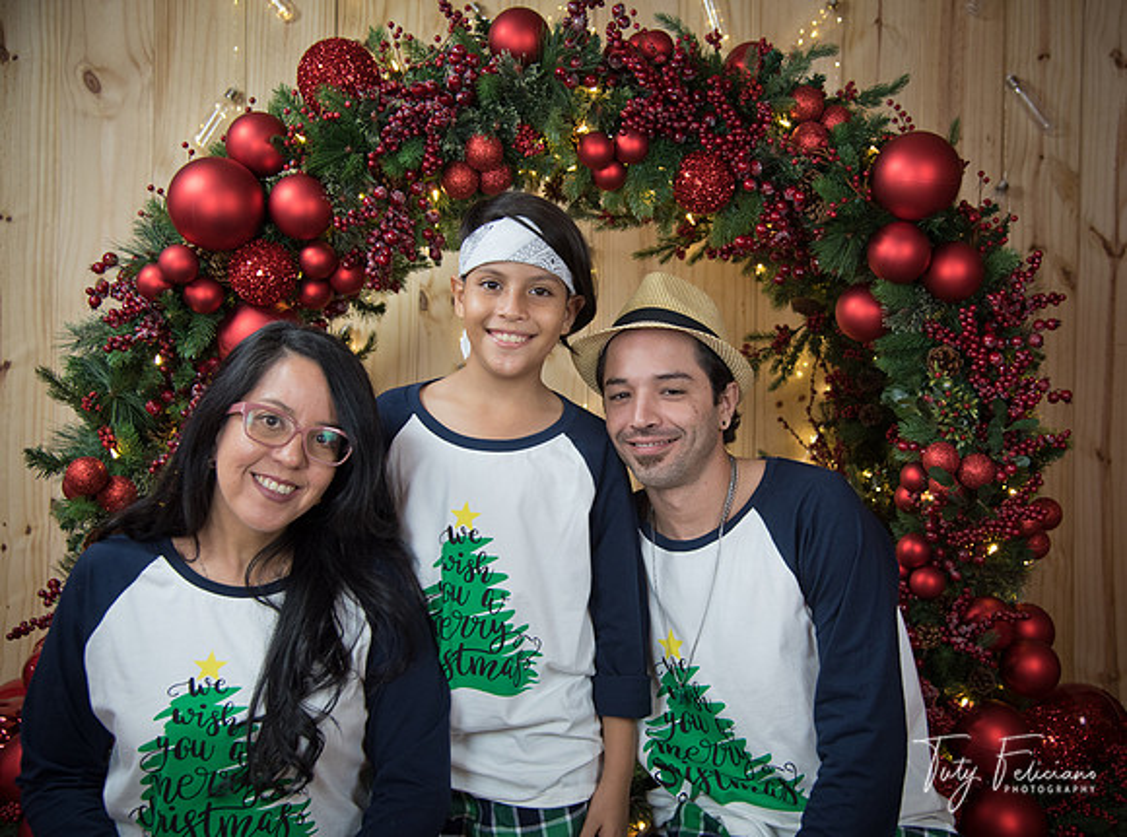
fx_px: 1324
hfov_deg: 46.0
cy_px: 418
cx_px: 627
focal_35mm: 41
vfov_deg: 35.1
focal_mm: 38
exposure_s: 1/80
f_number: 4
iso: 1000
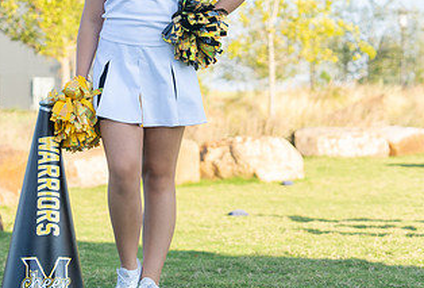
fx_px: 1634
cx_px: 139
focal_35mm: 138
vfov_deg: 10.0
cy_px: 46
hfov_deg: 14.8
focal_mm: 70
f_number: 3.5
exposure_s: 1/320
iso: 100
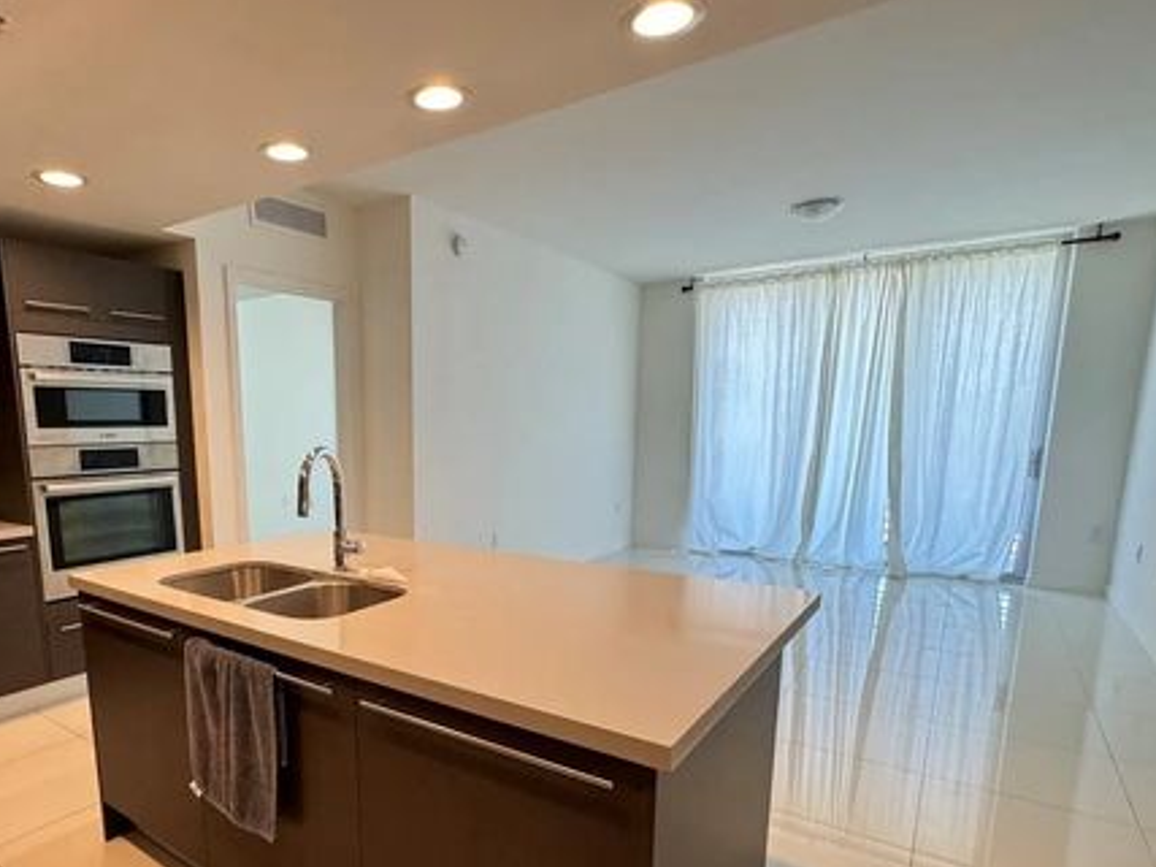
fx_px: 701
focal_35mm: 21
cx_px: 433
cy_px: 542
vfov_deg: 62.5
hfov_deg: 77.6
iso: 250
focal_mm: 2.22
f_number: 2.2
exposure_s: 1/120
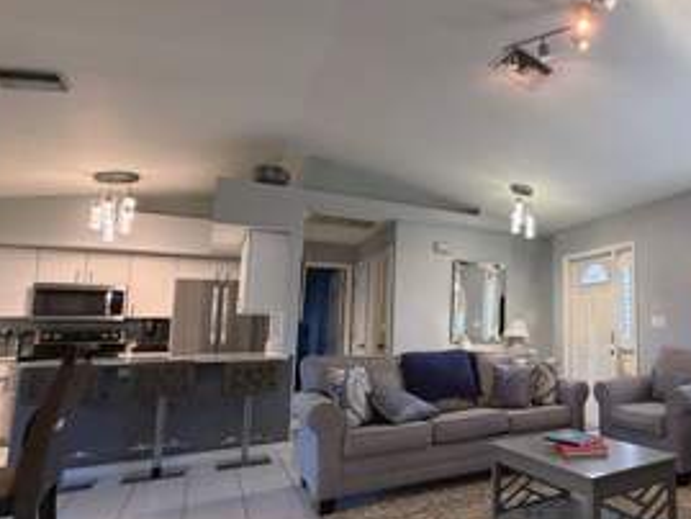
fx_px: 499
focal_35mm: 25
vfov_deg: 54.9
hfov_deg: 61.1
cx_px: 591
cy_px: 272
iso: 400
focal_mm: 2.22
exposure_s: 1/60
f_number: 2.2
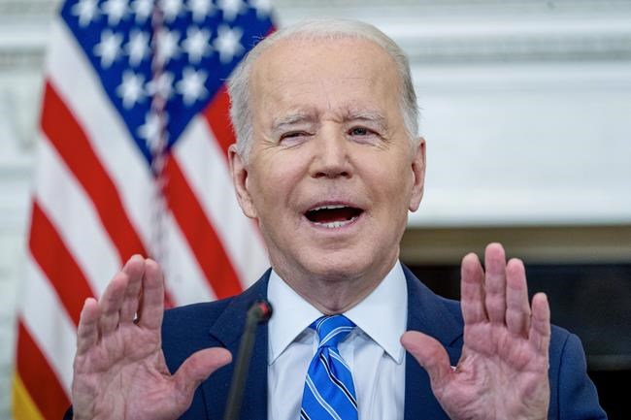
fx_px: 3504
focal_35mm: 200
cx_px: 316
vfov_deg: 6.9
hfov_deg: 10.3
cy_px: 210
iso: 5000
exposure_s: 1/80
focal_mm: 200
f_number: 6.3
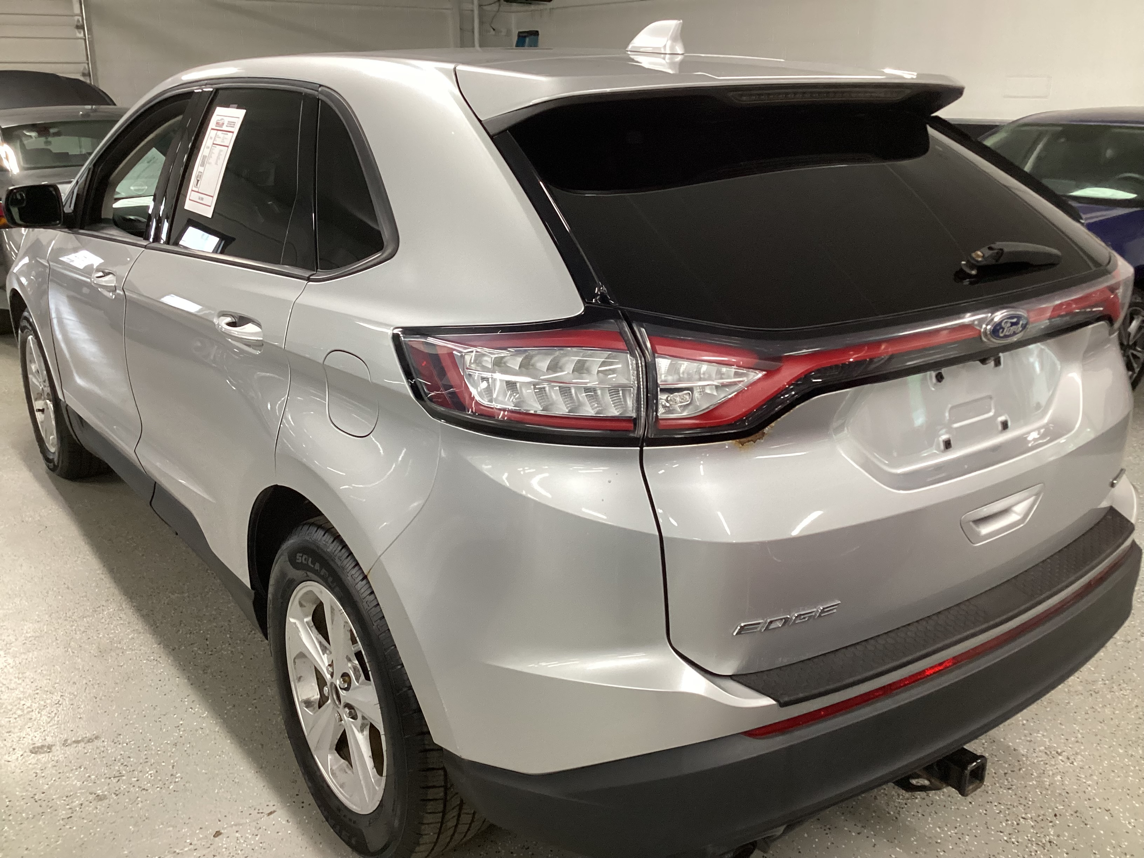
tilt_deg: -18.9
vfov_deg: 45.4
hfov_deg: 58.4
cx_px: 572
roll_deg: -0.7
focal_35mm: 31
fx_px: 1024
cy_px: 429
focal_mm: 3.3
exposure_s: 1/50
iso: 200
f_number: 2.4
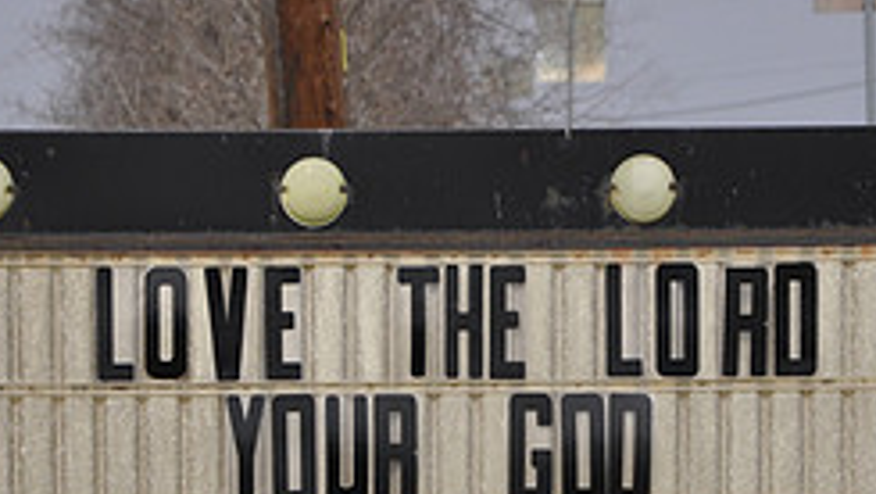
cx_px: 497
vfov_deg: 3.3
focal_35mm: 364
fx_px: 8458
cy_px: 514
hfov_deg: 5.9
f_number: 8
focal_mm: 98
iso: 200
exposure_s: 1/250
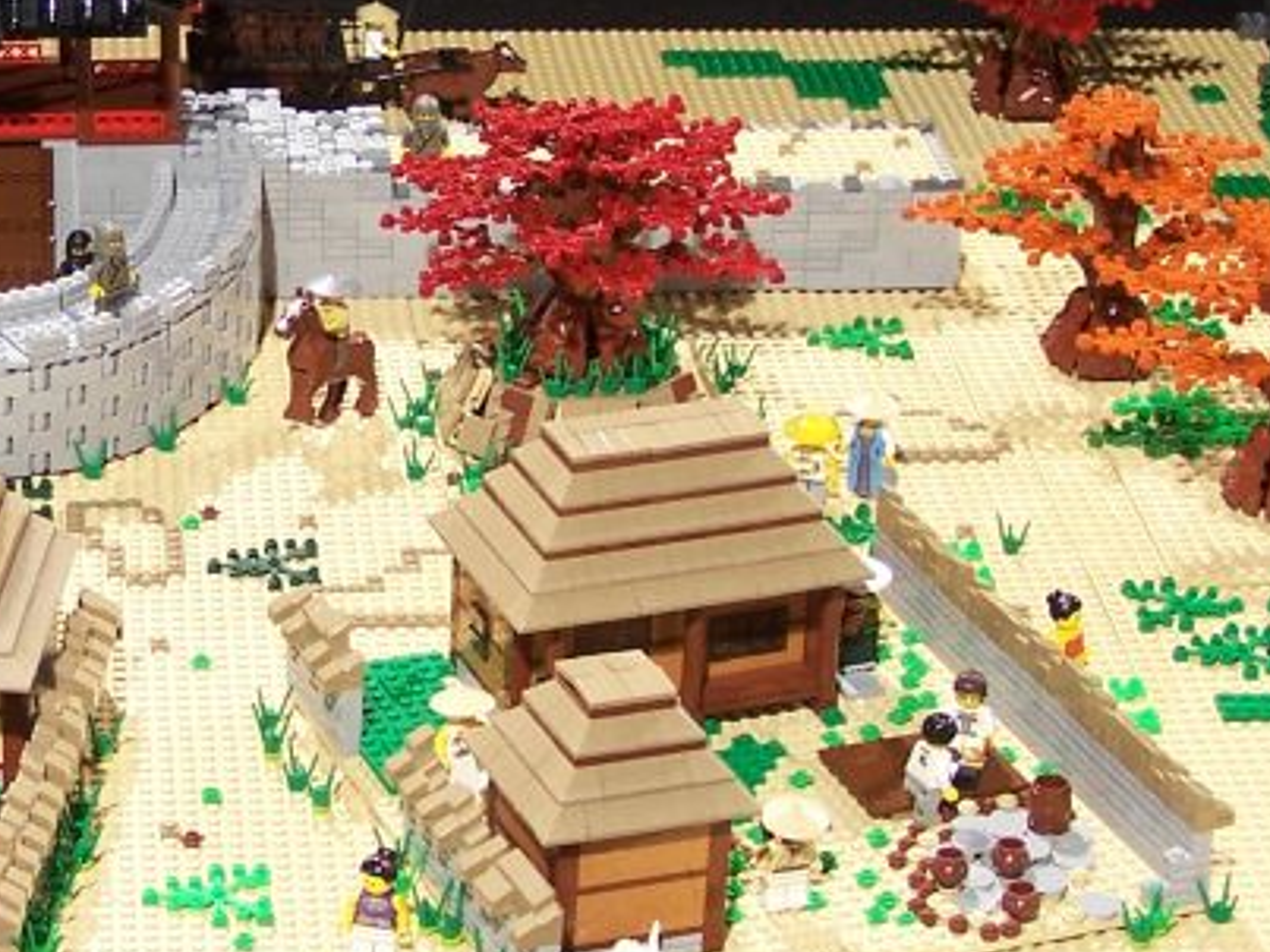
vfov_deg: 12.1
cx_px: 101
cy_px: 366
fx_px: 4475
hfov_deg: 15.9
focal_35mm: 122
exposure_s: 1/3
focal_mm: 8
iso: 80
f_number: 3
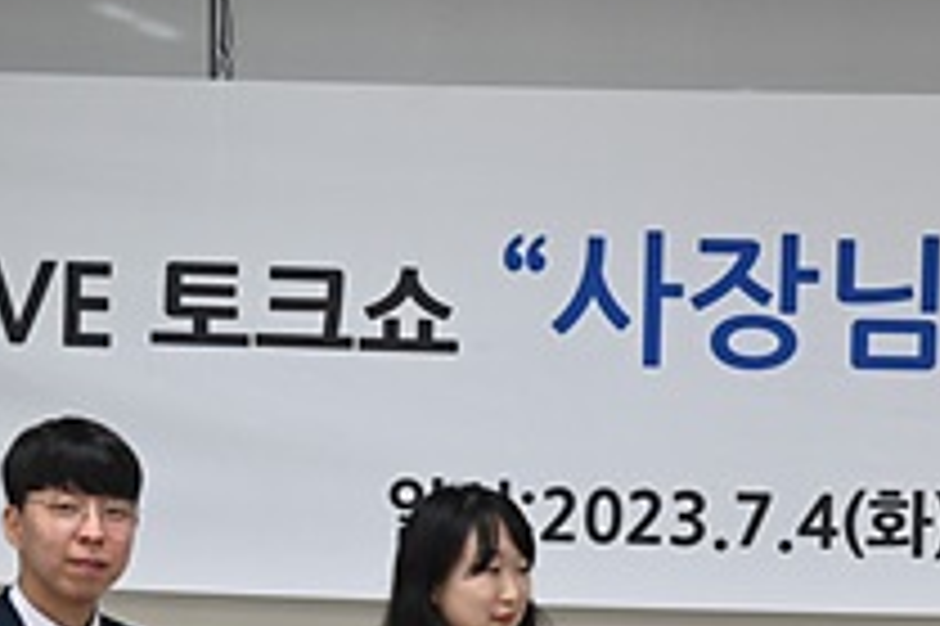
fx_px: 3679
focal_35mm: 141
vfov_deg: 9.6
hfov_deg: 14.5
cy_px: 743
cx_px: 679
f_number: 4
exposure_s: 1/125
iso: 800
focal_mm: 46
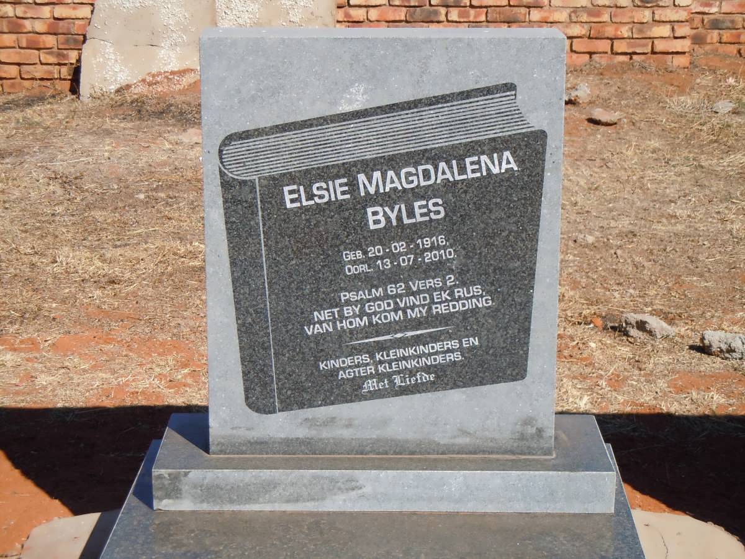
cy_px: 280
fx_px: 1657
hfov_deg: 25.3
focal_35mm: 77
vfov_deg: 19.1
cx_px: 372
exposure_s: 1/320
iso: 200
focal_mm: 13.9
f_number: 8.6
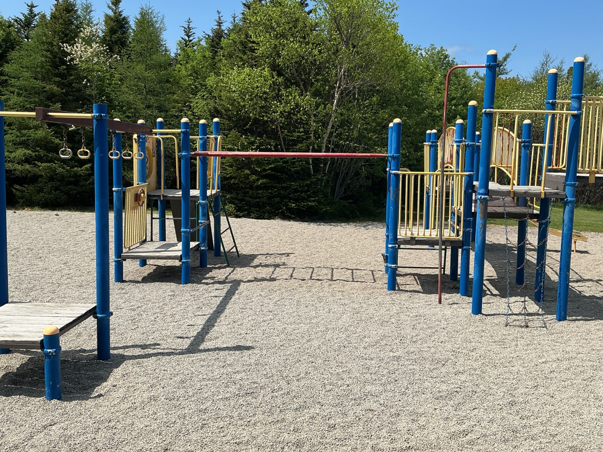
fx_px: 609
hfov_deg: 52.6
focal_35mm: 35
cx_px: 306
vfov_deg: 40.6
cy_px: 193
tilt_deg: -4.7
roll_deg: +0.3
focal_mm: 3
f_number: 1.8
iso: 25
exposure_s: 1/2320
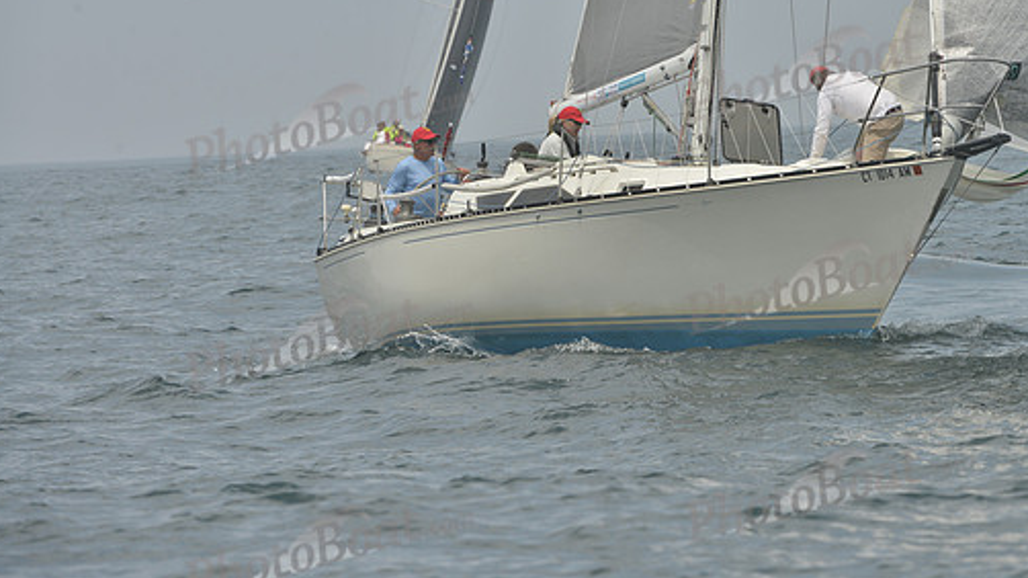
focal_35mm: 327
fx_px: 8911
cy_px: 204
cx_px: 582
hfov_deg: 6.6
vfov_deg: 3.7
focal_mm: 270
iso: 280
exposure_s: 1/800
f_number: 9
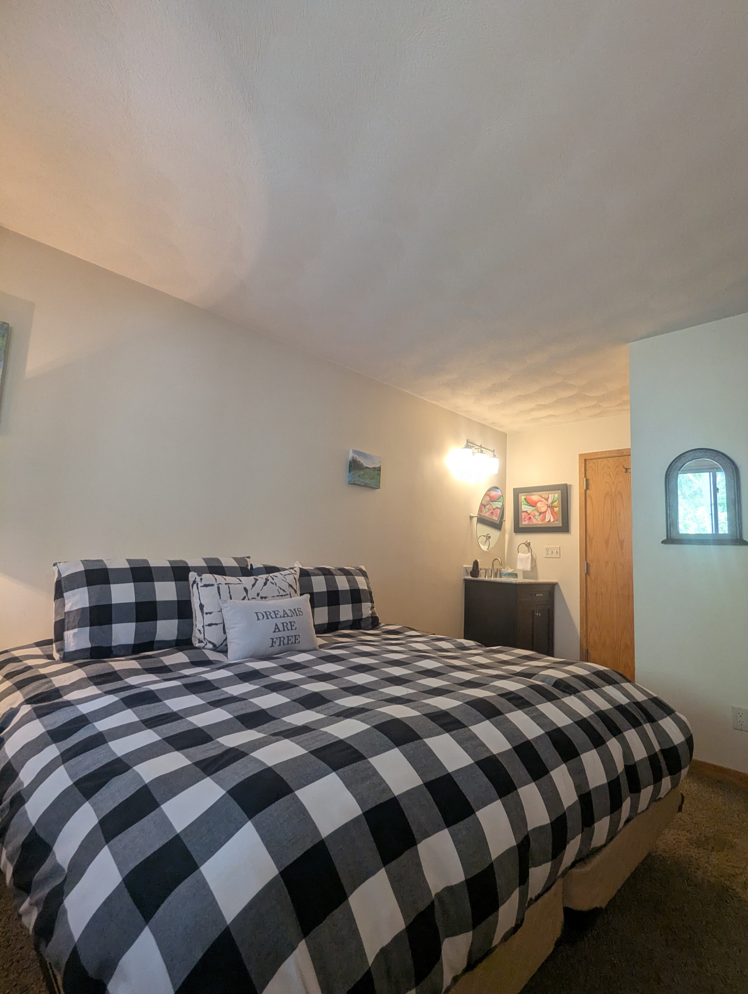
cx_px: 374
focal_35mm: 16
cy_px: 497
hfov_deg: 78.2
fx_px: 460
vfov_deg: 94.4
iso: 109
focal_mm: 2.35
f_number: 2.2
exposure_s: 1/30
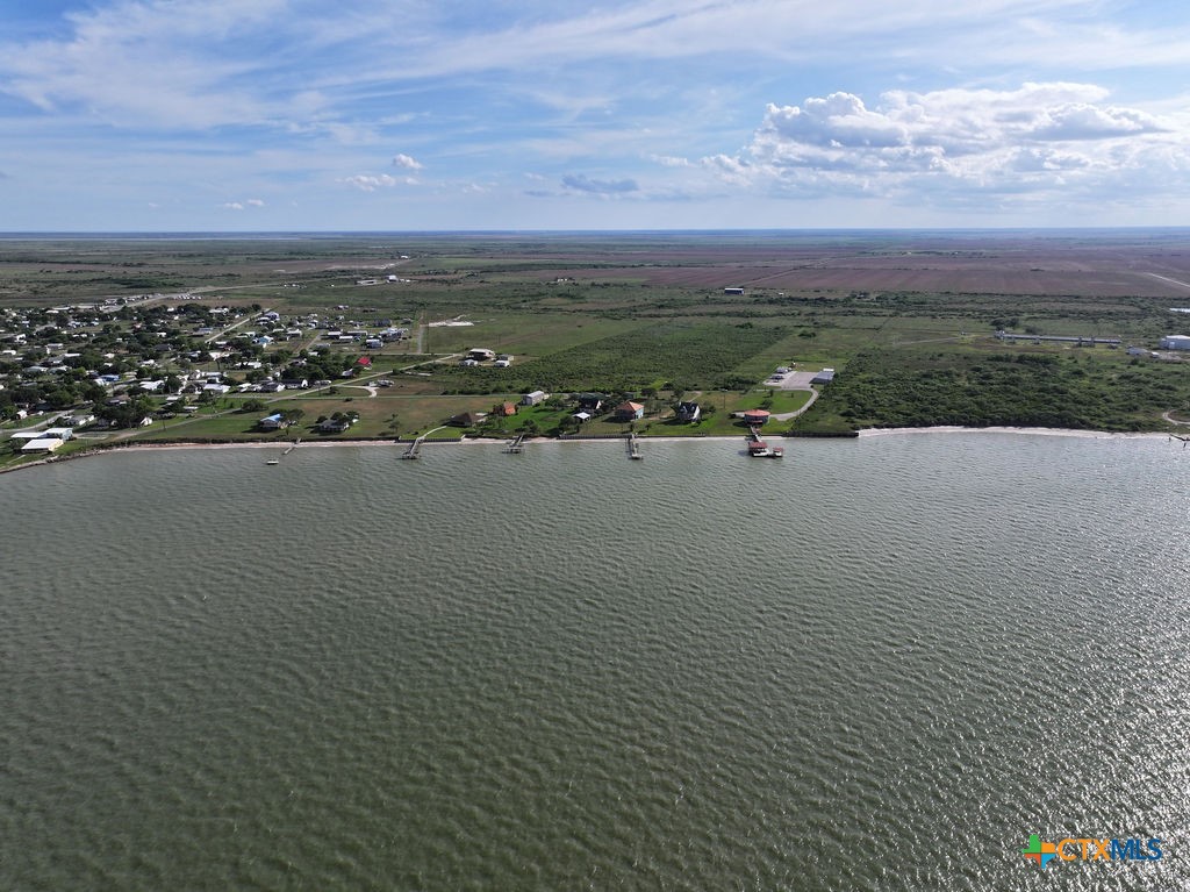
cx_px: 595
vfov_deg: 56.8
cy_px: 446
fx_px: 825
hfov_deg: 71.6
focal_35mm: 24
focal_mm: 12.29
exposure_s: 1/3200
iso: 150
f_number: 2.8
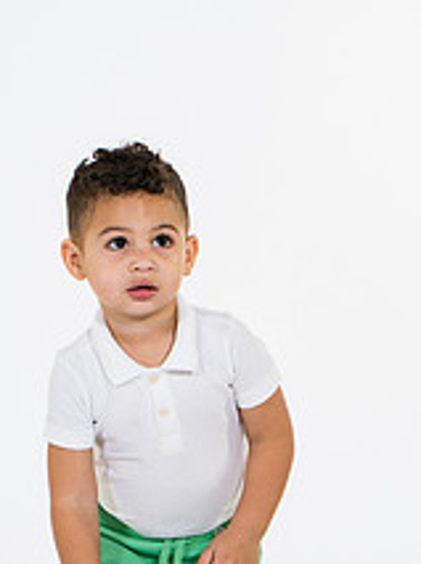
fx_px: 4717
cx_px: 196
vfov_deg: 6.8
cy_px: 416
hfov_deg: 5.1
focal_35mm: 290
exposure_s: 1/160
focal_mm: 95
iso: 200
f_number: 5.6
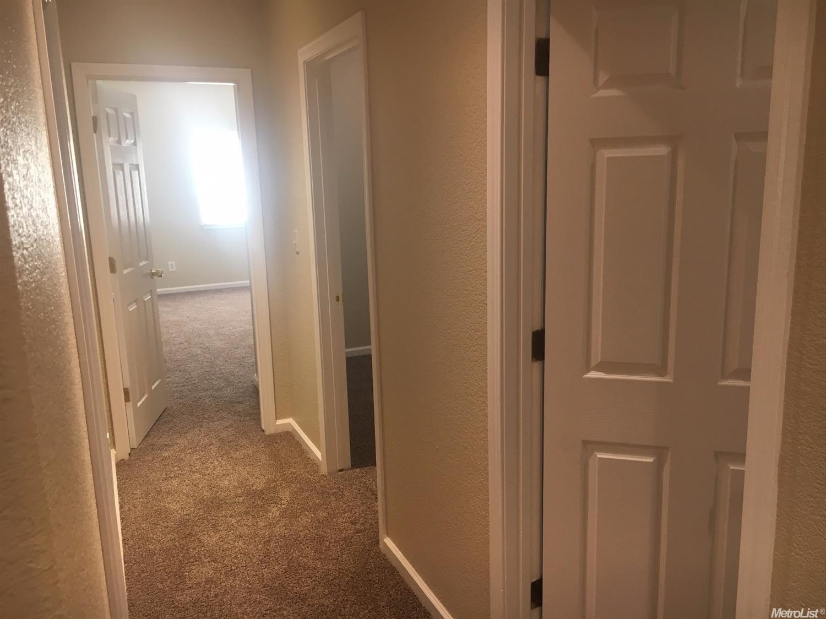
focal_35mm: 29
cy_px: 310
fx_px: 692
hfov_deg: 61.7
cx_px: 413
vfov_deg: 48.2
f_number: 2.2
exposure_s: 1/30
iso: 50
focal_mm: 4.15
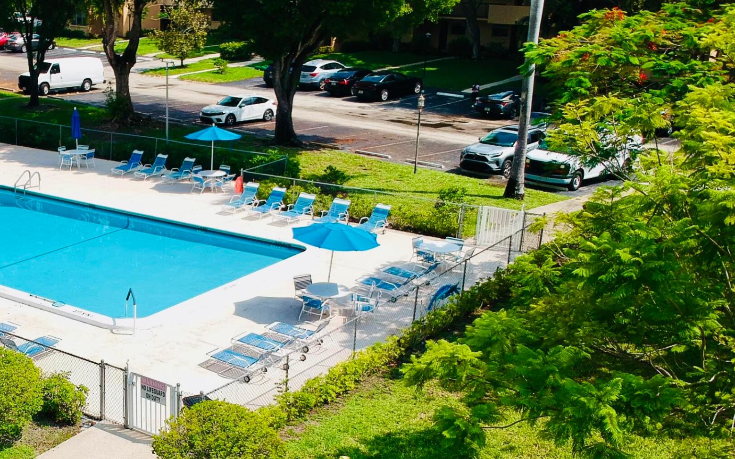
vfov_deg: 26.0
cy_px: 351
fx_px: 981
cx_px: 117
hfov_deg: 39.0
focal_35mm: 49
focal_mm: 4.49
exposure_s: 1/1250
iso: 101
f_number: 2.6
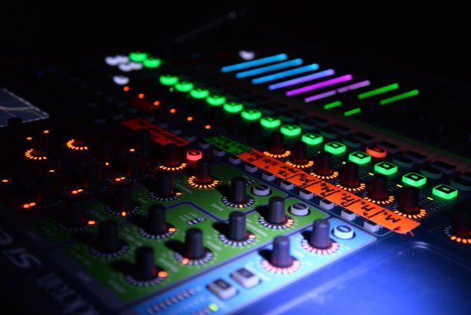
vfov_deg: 24.2
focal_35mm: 56
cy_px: 158
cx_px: 236
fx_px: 733
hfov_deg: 35.6
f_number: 4.5
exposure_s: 1/80
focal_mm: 56
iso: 2000
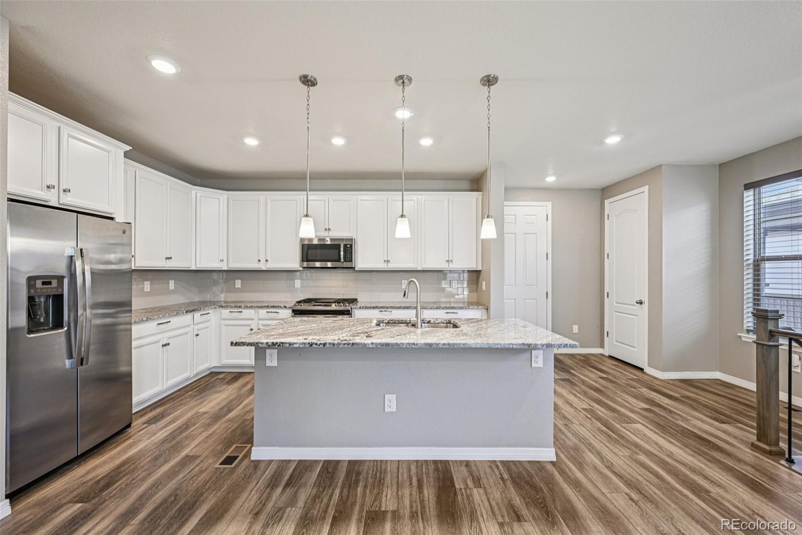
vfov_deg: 81.2
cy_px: 268
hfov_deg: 104.3
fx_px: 312
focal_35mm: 14
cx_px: 401
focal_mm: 14
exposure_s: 1/15
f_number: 8
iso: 400
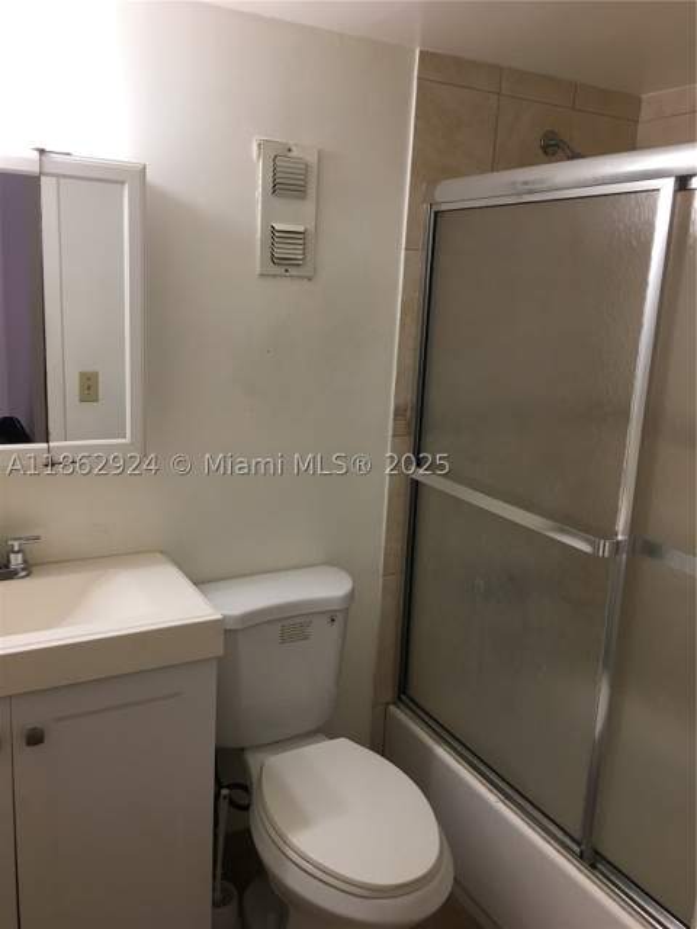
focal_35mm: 29
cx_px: 348
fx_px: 779
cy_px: 464
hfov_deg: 48.2
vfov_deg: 61.7
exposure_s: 1/15
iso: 25
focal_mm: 4.15
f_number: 2.2
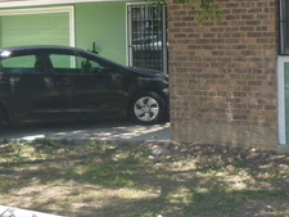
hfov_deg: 26.7
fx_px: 593
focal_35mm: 71
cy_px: 62
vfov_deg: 20.6
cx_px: 245
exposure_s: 1/160
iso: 100
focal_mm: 4.5
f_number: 3.9
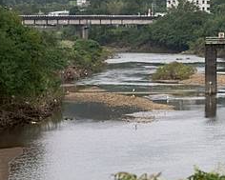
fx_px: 1192
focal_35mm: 179
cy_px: 87
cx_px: 185
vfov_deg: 8.6
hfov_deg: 10.7
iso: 1250
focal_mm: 70
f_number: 5
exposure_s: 1/400
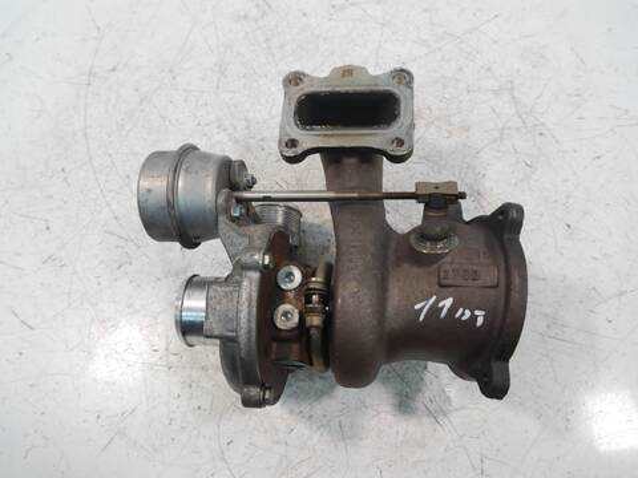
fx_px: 516
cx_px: 319
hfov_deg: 63.4
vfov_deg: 49.7
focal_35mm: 28
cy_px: 239
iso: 1000
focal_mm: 14
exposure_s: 1/125
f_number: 3.5
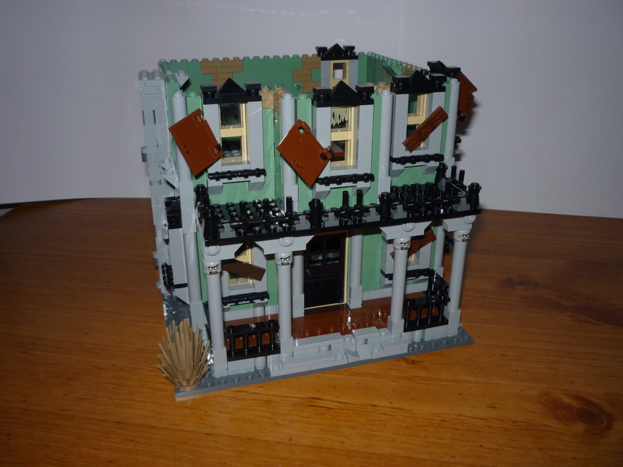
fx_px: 576
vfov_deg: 44.2
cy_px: 234
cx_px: 312
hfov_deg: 56.8
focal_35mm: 32
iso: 100
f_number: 4
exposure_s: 1/30
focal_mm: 5.2
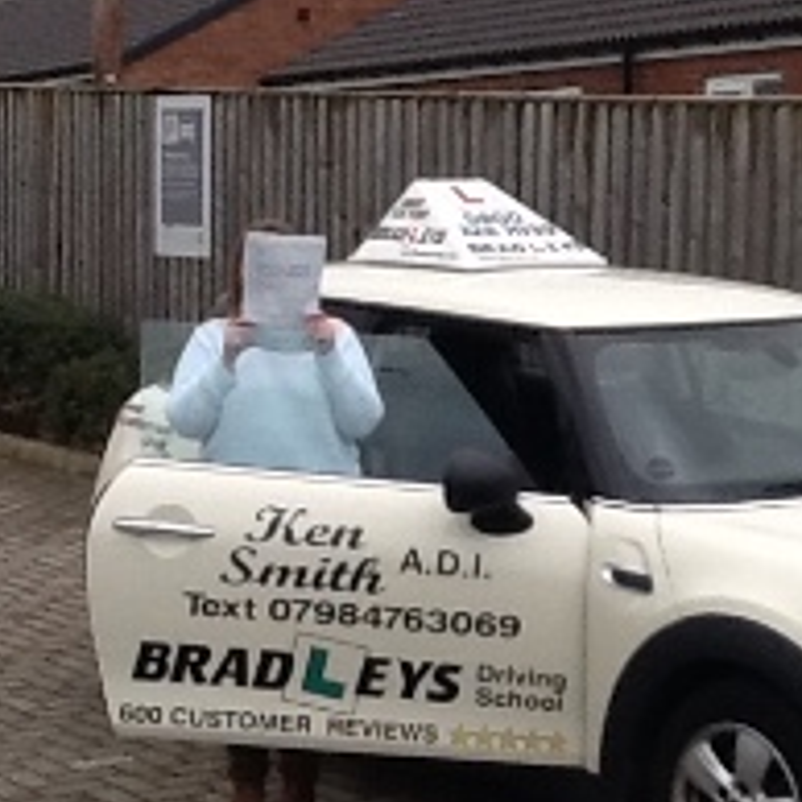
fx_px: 2621
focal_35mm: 100
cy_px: 374
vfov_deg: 17.4
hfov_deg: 17.3
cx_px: 595
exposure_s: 1/438
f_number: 2.4
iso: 40
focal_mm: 2.03
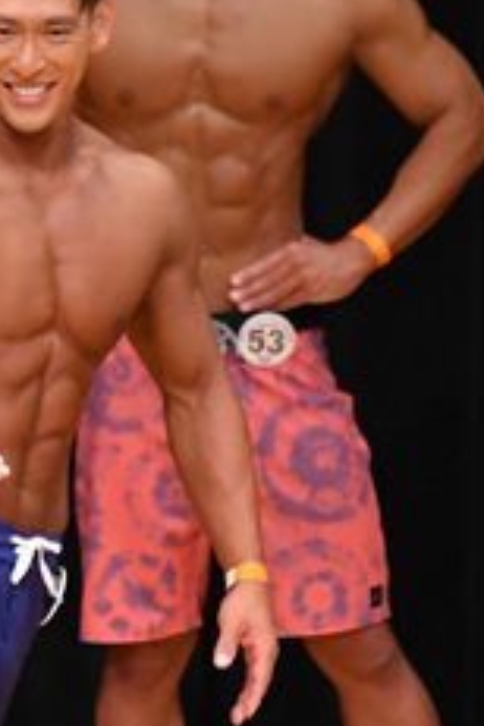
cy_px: 553
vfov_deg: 2.2
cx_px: -677
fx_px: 19258
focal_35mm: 955
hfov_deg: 1.4
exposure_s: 1/400
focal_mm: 190
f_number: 5.6
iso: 4000
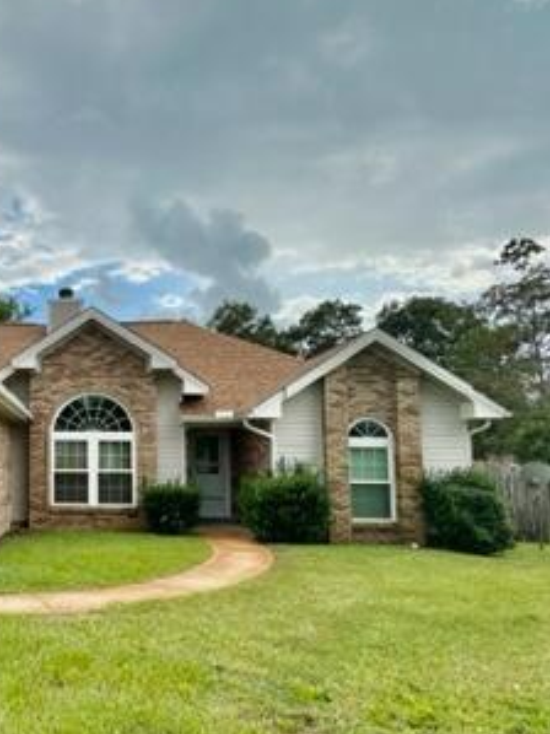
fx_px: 636
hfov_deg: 42.4
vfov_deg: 59.9
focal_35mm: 30
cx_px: 42
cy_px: 405
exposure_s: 1/1825
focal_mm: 2.22
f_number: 2.2
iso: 40
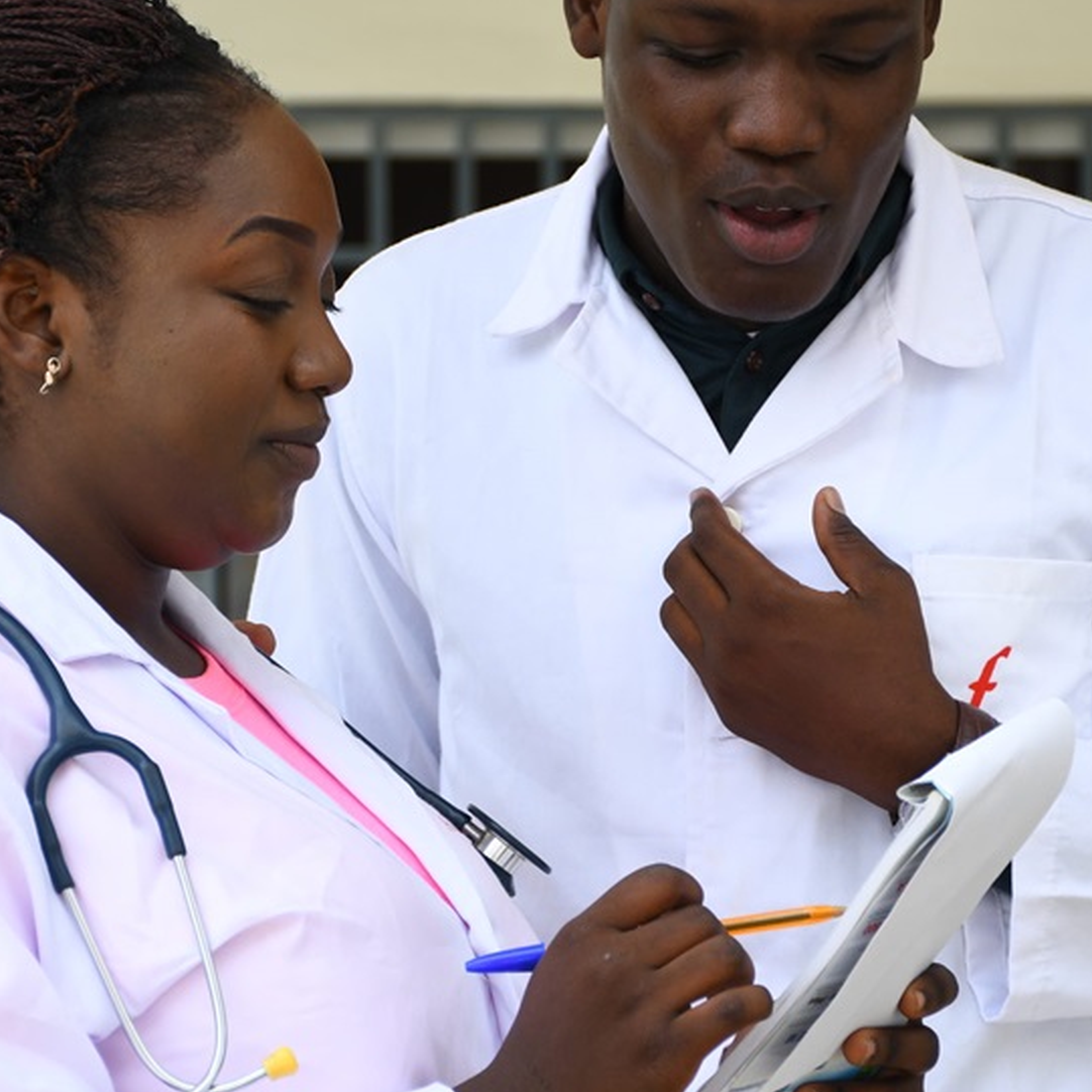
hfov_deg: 8.8
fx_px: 7067
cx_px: 686
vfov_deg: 8.8
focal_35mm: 198
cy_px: 511
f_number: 5
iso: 125
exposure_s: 1/250
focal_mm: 70
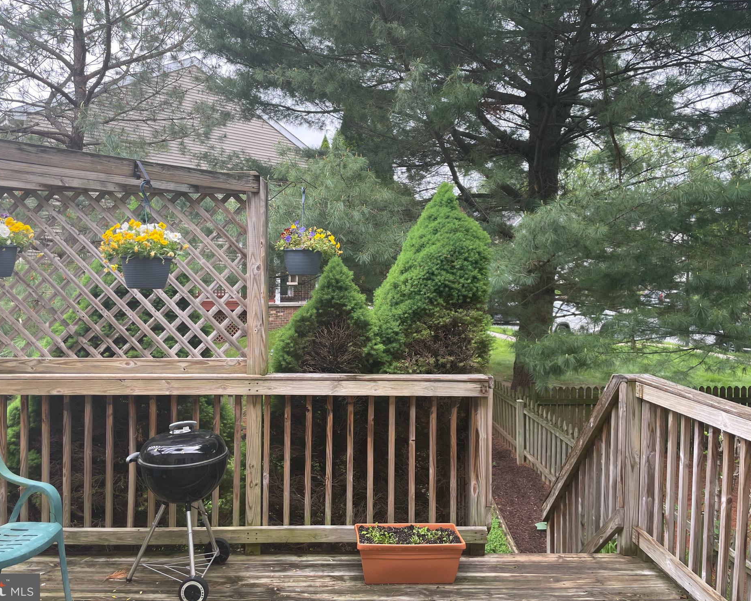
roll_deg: -0.5
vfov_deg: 51.5
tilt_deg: -3.4
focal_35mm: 28
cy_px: 296
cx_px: 353
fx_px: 622
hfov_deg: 62.2
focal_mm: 4.2
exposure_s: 1/204
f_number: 1.6
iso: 32
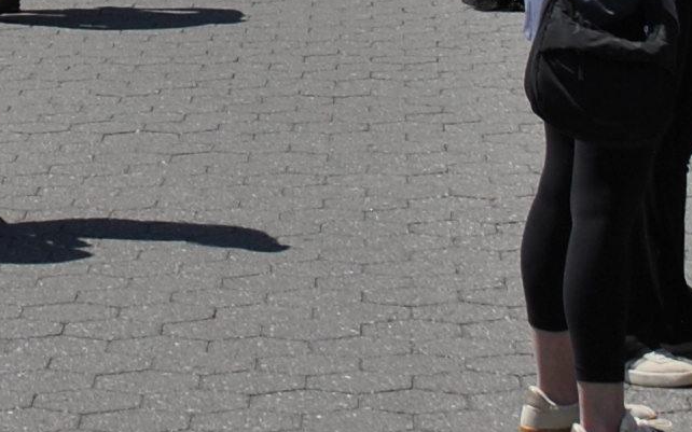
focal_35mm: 203
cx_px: -276
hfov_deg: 10.1
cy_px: -600
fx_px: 3828
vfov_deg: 6.2
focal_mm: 22
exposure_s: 1/1250
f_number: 5
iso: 100
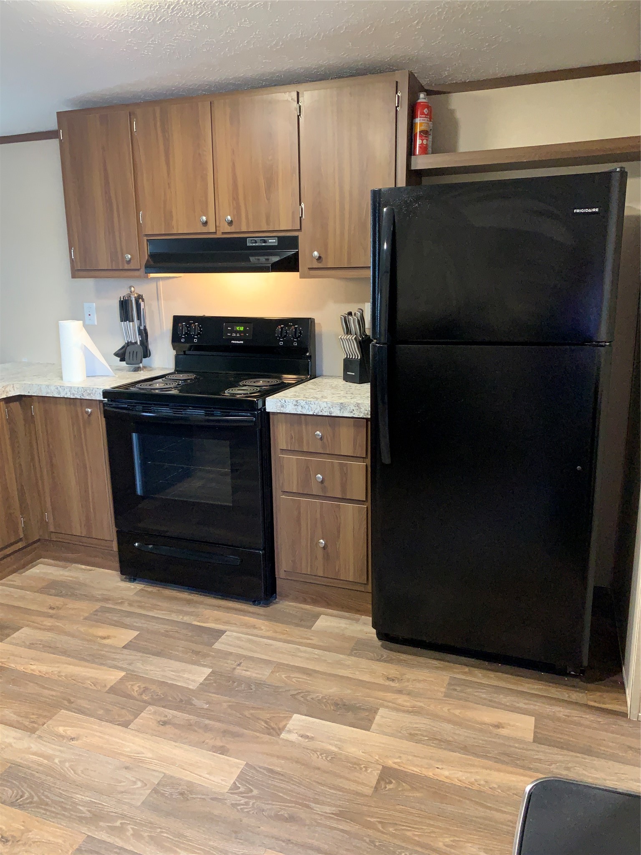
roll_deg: +1.4
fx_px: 642
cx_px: 320
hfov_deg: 53.1
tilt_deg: -13.4
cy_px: 428
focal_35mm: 26
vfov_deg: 67.3
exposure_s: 1/40
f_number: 1.8
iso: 400
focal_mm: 4.25
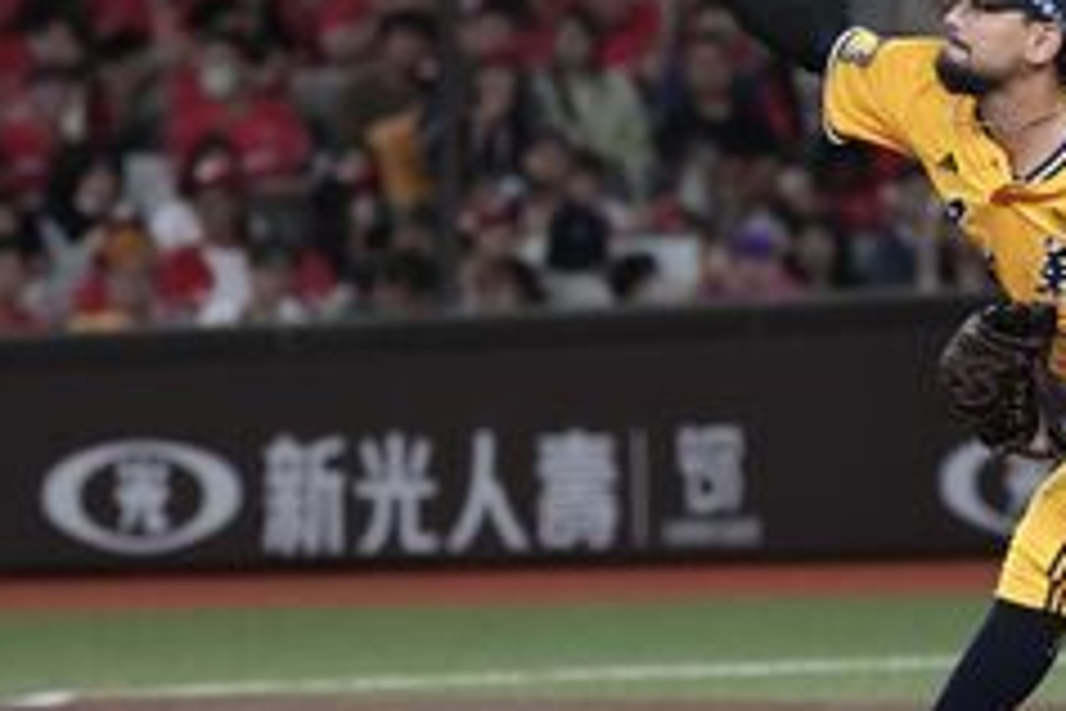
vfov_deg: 2.1
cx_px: 877
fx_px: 19838
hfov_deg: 3.1
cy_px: 342
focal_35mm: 670
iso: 6400
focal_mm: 265
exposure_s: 1/1600
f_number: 4.5
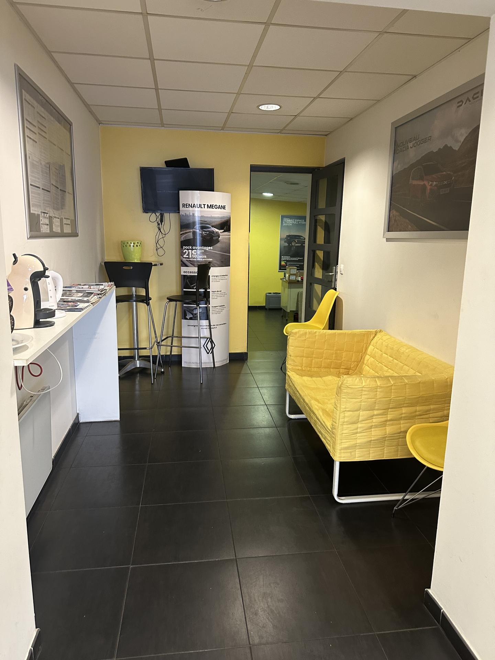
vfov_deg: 71.6
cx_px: 248
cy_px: 330
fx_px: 458
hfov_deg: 56.8
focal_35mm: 24
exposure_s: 1/50
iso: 400
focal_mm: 6.86
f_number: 1.78
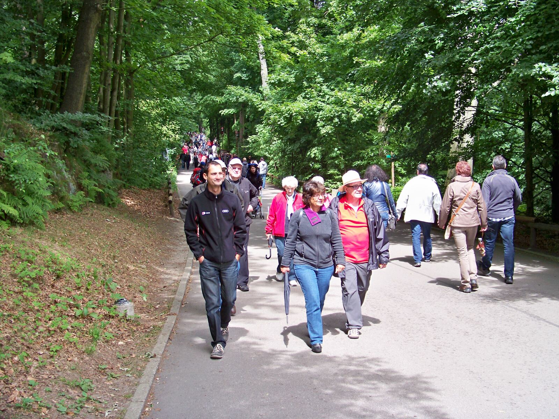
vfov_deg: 31.5
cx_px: 280
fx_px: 743
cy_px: 210
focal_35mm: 46
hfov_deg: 41.2
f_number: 3.2
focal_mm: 9.36
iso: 64
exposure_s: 1/200
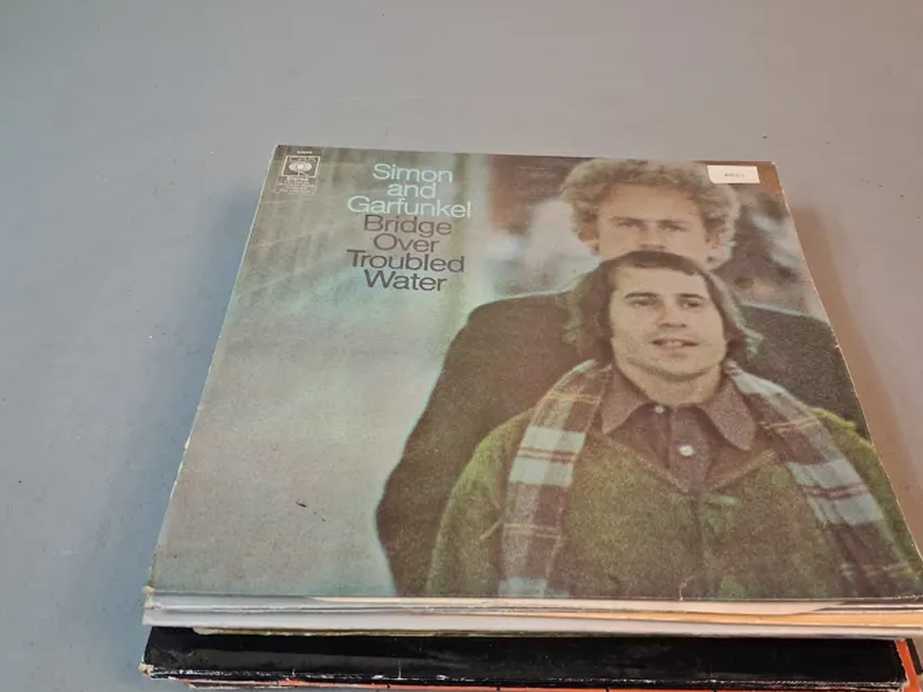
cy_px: 391
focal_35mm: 32
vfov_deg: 44.1
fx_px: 853
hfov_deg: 56.6
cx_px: 533
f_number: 1.8
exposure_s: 1/50
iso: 400
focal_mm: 4
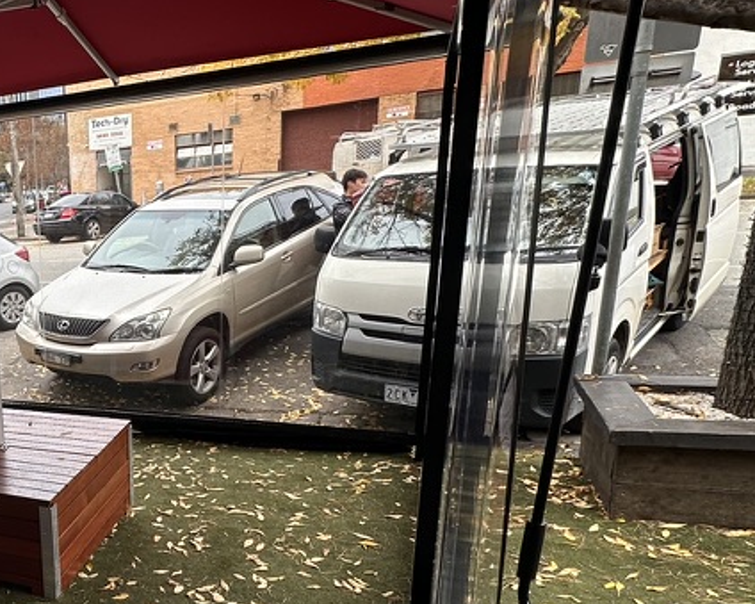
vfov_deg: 44.0
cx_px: -41
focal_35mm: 33
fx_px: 737
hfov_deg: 44.0
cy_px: 397
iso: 40
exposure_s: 1/128
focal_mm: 2.22
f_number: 2.2
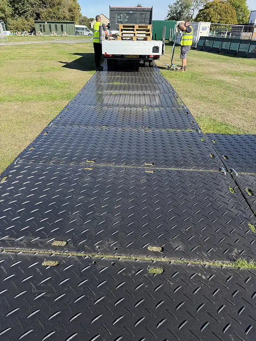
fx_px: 237
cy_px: 170
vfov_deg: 71.6
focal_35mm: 24
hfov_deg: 56.8
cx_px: 128
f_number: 1.78
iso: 100
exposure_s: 1/2110
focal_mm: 6.76
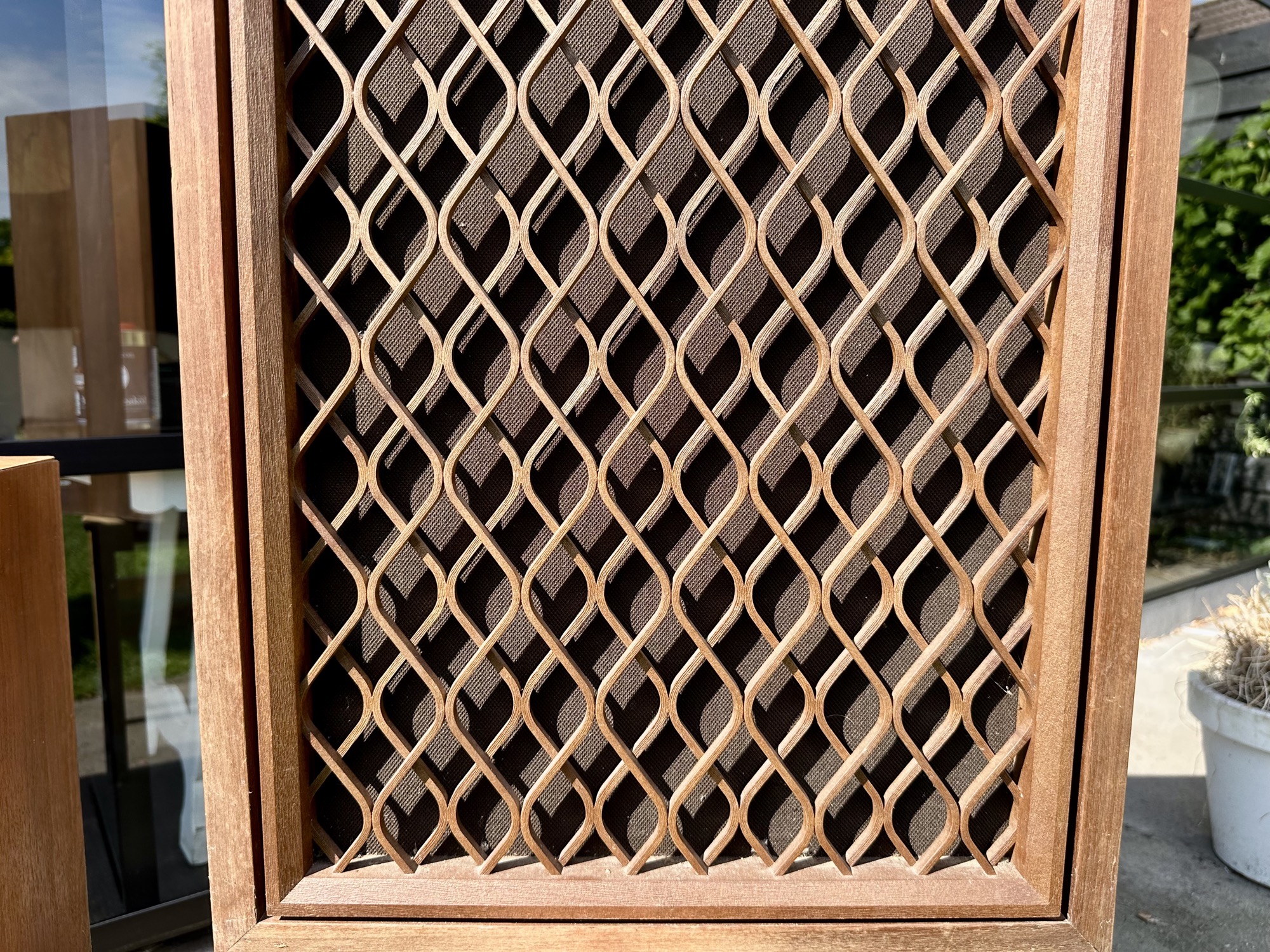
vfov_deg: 56.8
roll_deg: +0.3
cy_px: 476
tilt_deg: -7.7
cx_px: 635
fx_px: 881
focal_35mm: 24
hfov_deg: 71.6
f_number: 1.78
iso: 80
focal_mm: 6.86
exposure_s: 1/999
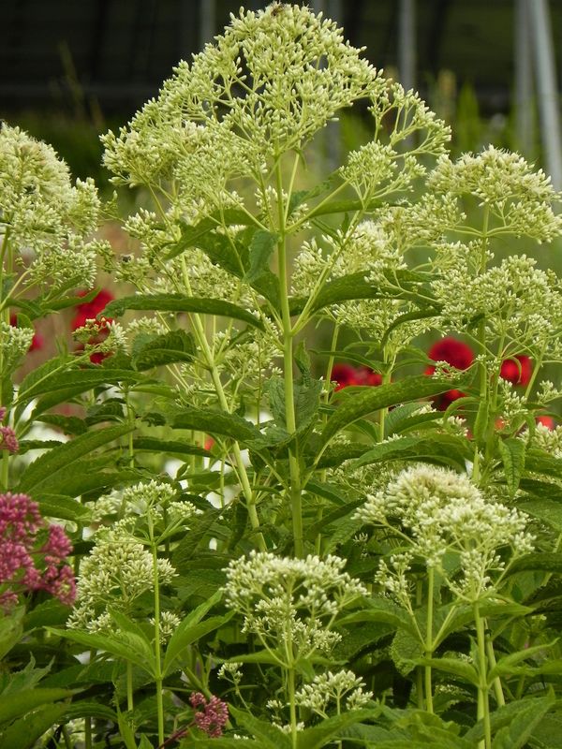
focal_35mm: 377
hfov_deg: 3.9
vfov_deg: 5.3
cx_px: 281
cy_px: 374
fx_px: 8161
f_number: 5
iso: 160
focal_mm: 67.2
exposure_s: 1/320
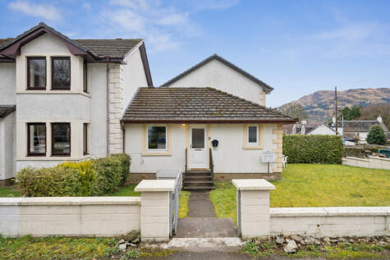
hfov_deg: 84.0
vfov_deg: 62.0
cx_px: 195
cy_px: 130
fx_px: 217
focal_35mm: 20
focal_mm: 20
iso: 80
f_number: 5.6
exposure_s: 1/100
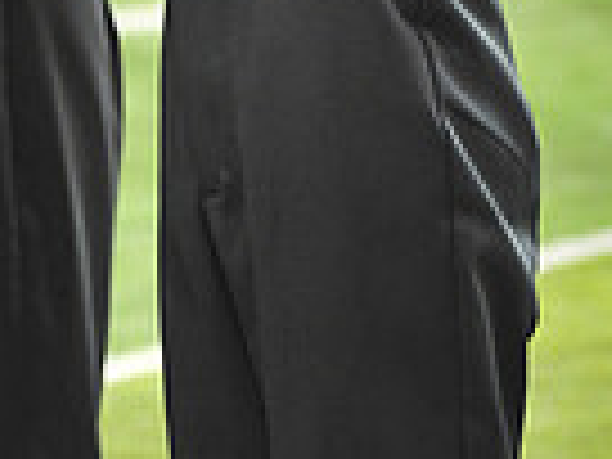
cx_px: 227
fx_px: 5339
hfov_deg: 6.6
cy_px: -531
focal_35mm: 302
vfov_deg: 4.8
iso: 2000
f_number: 2.8
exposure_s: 1/320
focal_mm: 95
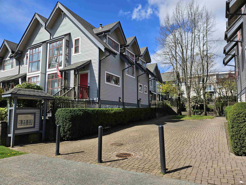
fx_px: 163
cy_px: 92
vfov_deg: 58.9
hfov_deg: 73.9
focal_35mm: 23
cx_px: 123
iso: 25
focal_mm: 5.4
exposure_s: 1/1819
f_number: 1.8
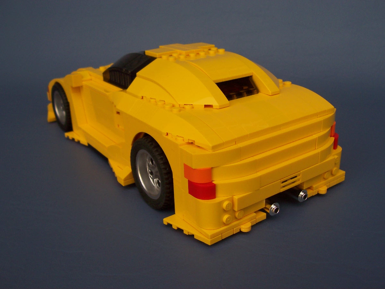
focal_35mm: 37
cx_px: 192
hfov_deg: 50.1
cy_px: 144
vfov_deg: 38.7
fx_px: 412
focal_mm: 5.6
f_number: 2.8
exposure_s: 1/250
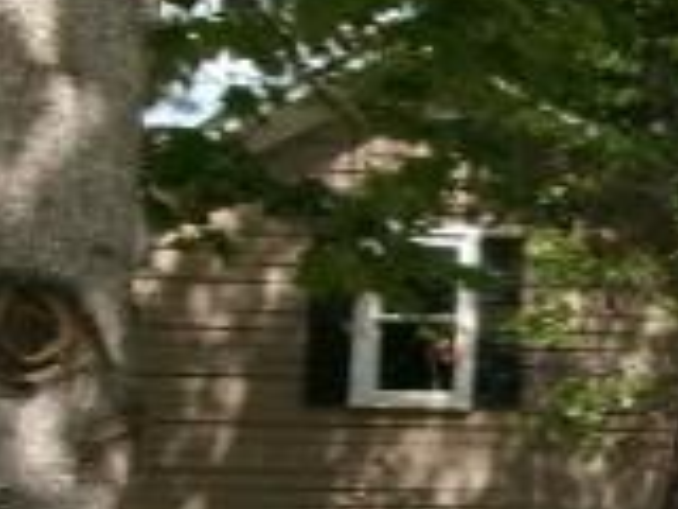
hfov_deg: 14.6
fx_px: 2194
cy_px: 615
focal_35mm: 112
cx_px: 1348
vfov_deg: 12.9
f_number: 10.8
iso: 100
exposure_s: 1/75
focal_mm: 5.1
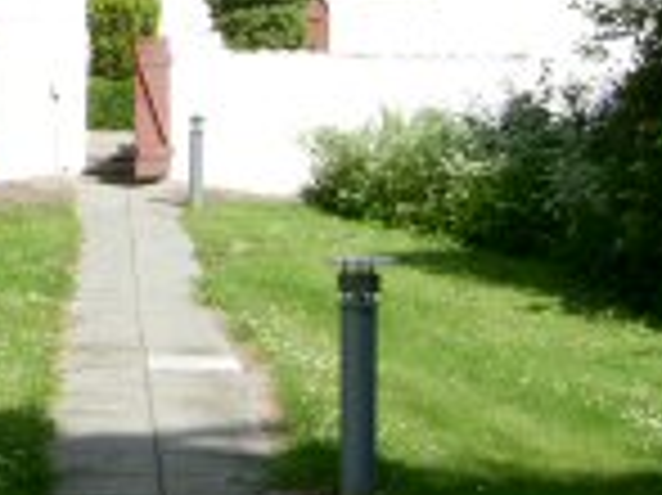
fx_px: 1987
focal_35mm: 104
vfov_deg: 13.8
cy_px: -88
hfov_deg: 17.8
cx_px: -187
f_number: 5.4
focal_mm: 7.5
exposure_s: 1/197
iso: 50
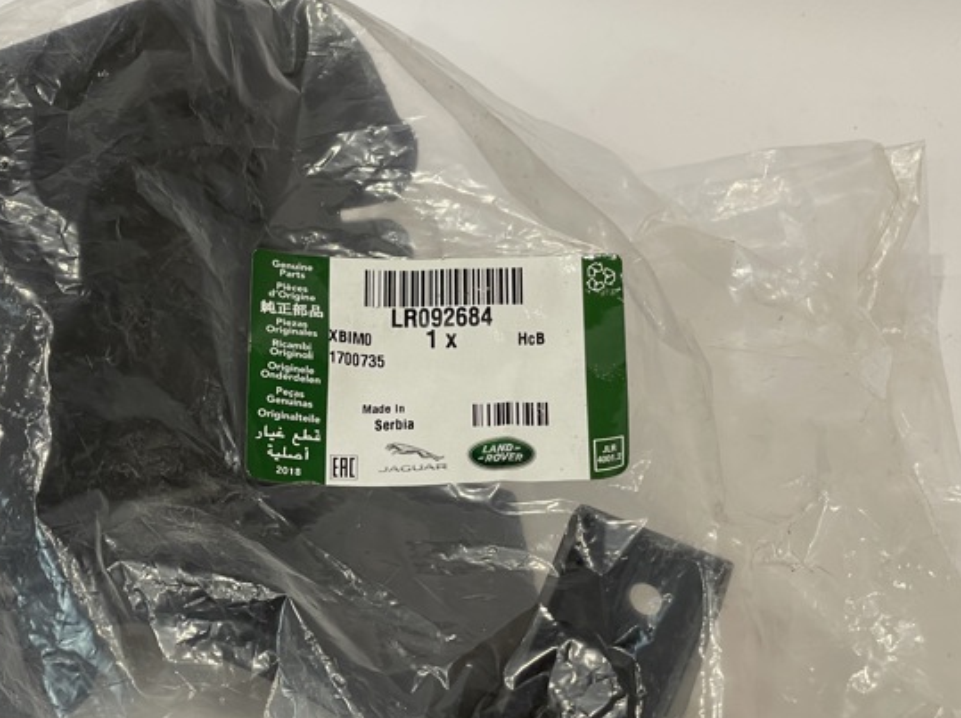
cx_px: 401
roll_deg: -0.9
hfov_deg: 25.7
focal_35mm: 76
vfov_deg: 19.3
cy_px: 363
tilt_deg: -42.3
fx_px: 2108
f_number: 2.2
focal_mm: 7.5
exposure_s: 1/50
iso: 160
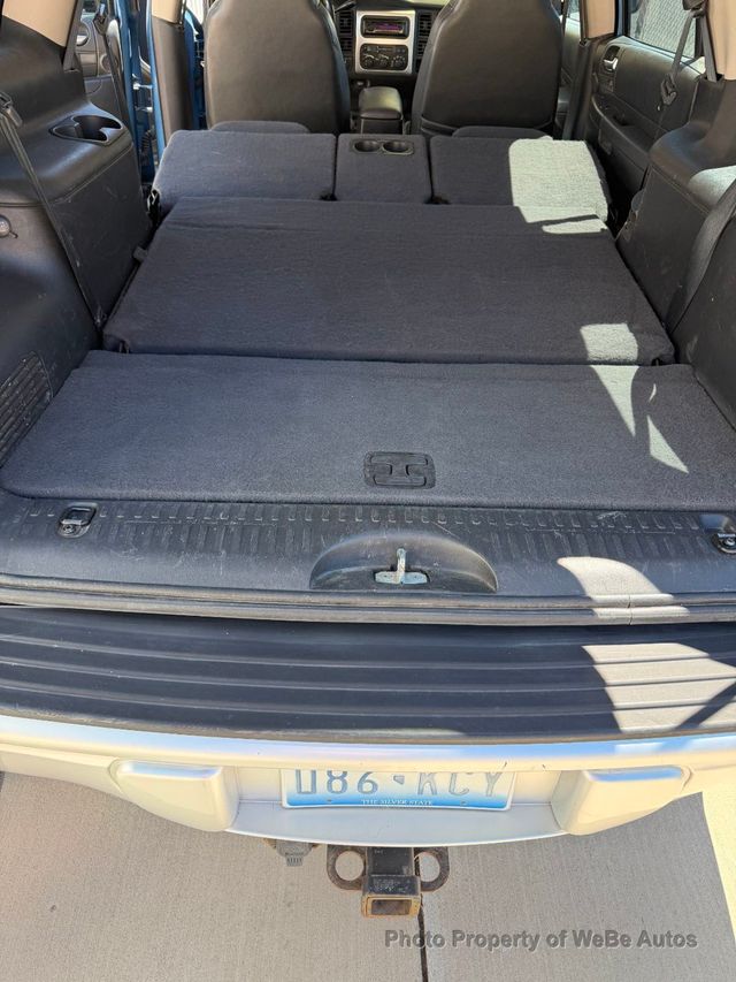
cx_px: 368
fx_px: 680
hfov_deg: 56.8
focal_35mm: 24
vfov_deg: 71.6
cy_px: 491
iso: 100
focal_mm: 6.76
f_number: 1.78
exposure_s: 1/473
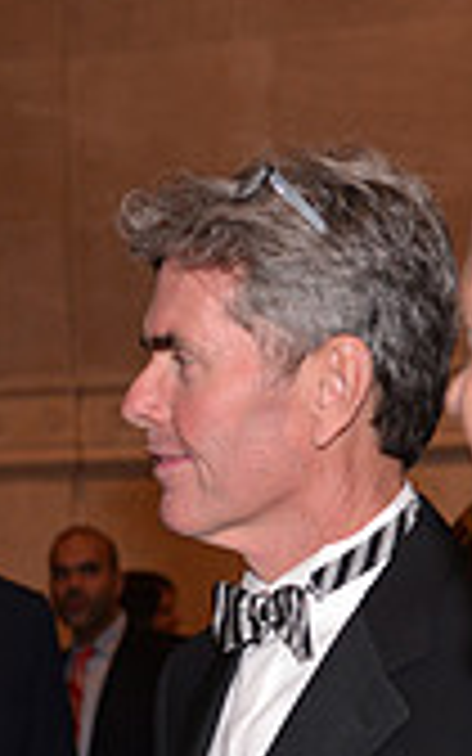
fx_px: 2758
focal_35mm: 134
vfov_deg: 15.5
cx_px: -13
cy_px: 587
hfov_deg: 9.7
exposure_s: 1/60
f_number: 3.5
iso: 640
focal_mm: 38
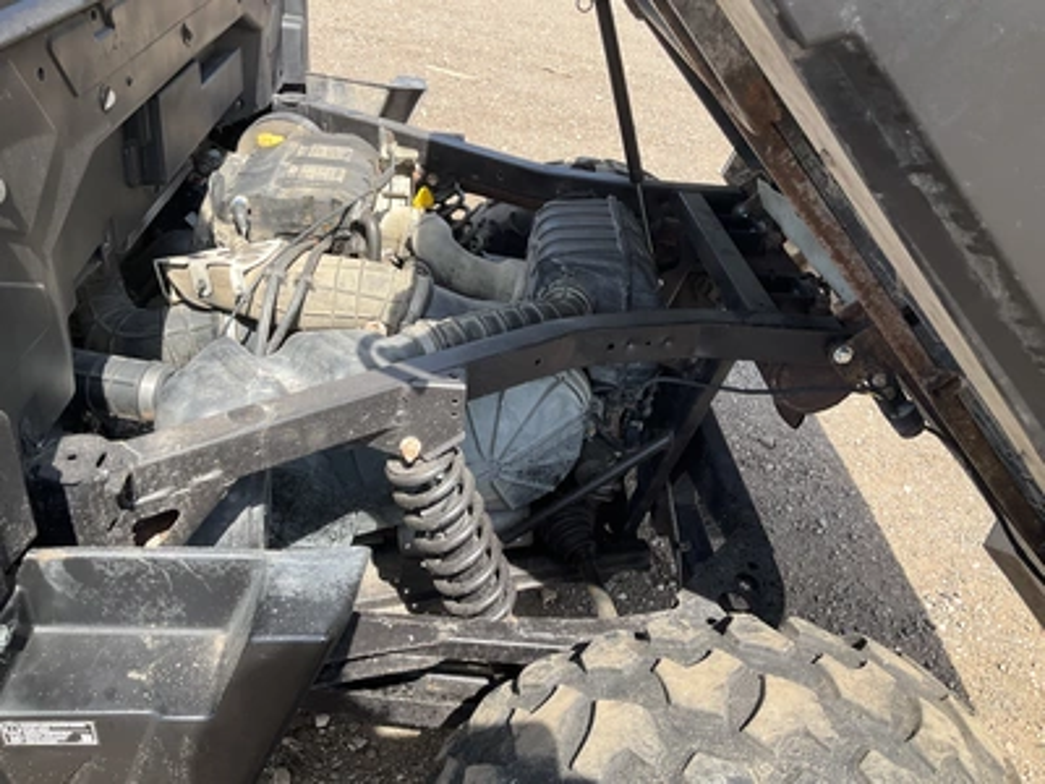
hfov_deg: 61.7
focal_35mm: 29
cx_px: 522
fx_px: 875
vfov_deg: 48.2
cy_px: 392
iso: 25
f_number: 1.8
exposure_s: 1/491
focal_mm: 3
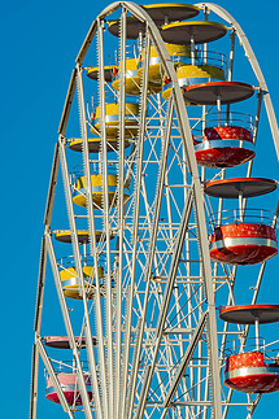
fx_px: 3782
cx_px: 181
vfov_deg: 6.3
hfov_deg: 4.2
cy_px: 188
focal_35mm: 325
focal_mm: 155
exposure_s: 1/250
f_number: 8
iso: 100
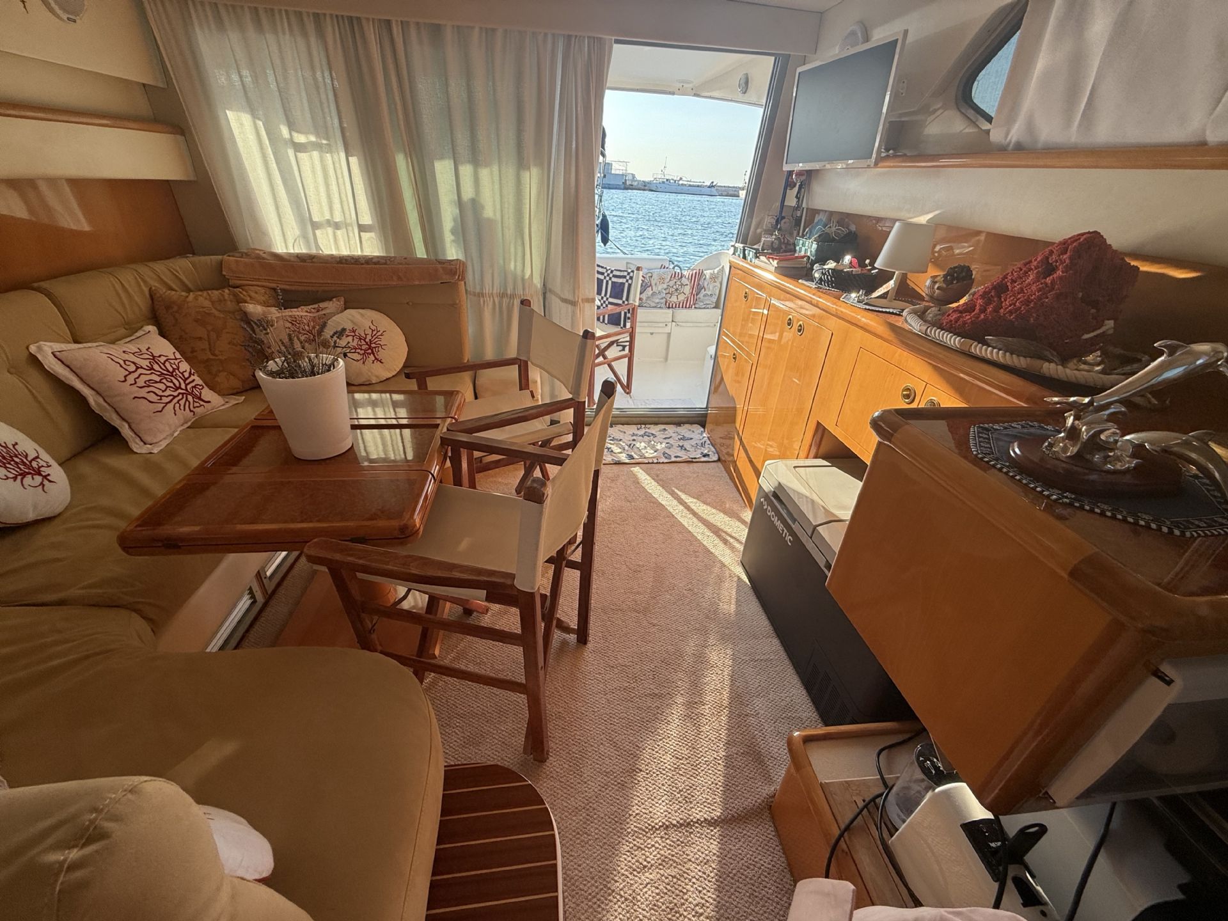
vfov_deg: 85.7
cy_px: 460
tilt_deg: -27.2
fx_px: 497
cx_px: 614
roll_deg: -4.7
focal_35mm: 14
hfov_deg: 102.1
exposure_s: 1/266
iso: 50
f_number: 2.2
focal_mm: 2.22
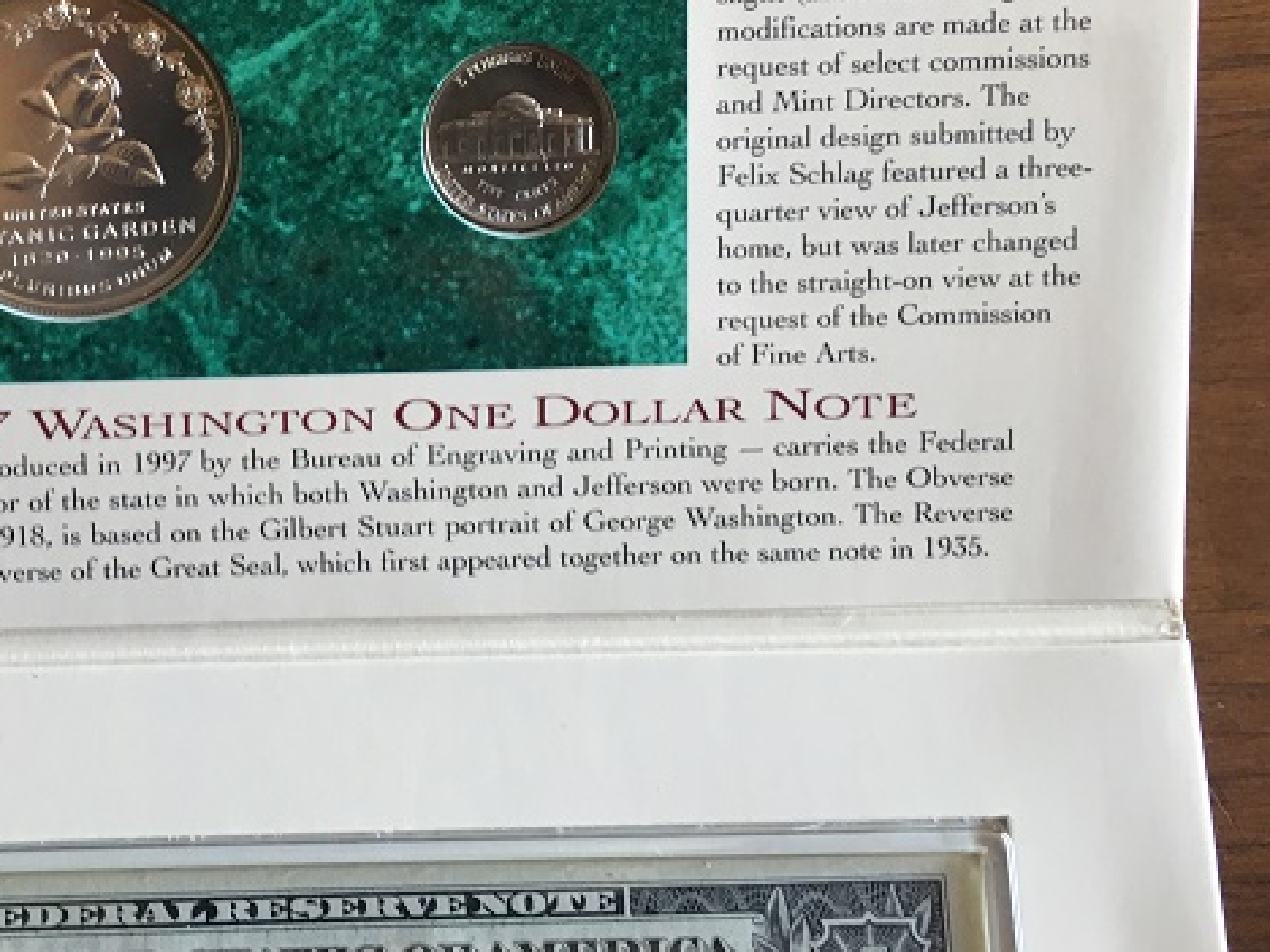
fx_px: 1834
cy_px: 202
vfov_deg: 28.5
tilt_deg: -79.9
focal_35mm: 50
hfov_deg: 36.6
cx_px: 210
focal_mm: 4.15
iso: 25
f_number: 2.2
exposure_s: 1/15
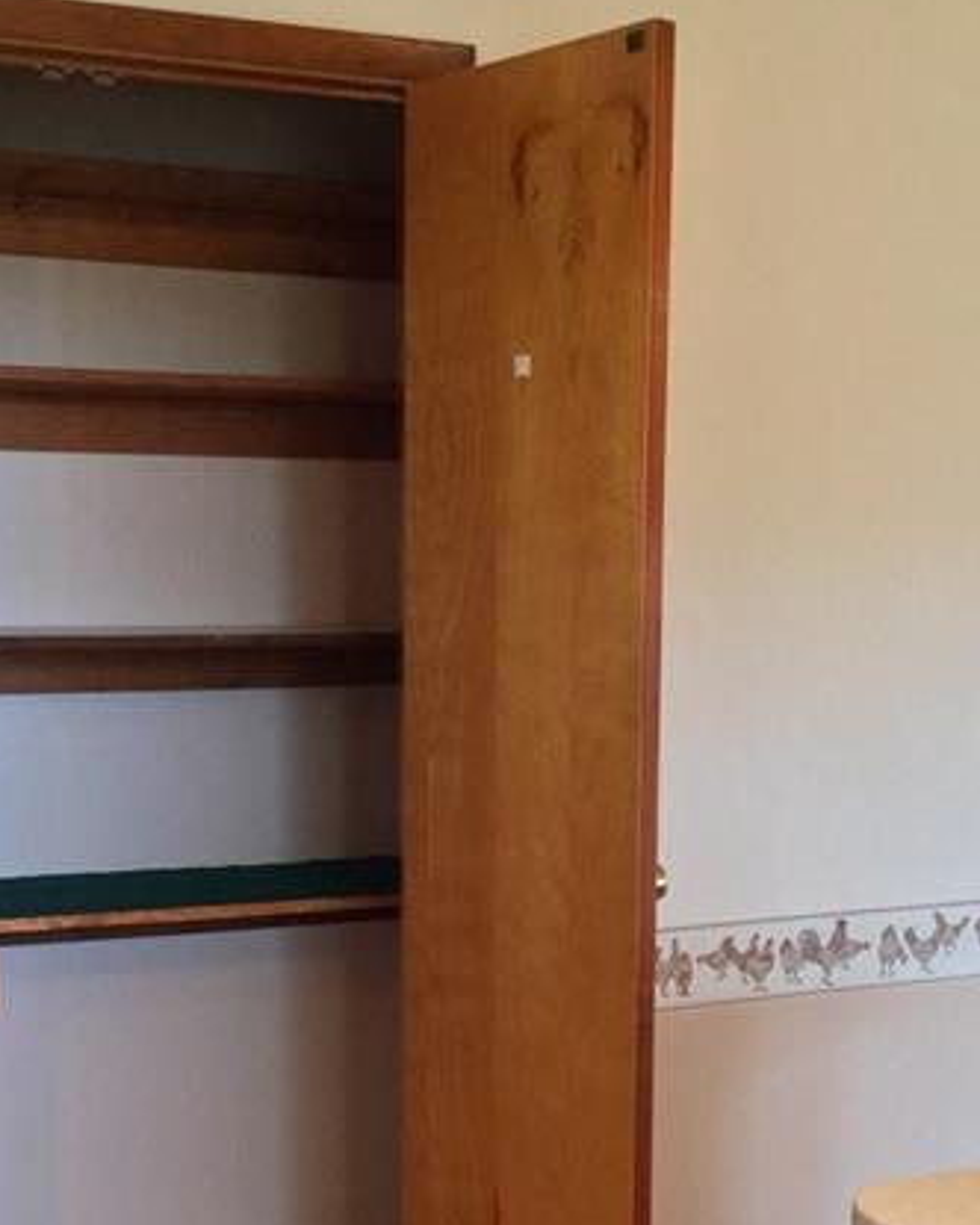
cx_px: 463
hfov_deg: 27.1
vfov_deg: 33.2
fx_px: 2030
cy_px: 856
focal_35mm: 56
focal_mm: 3.3
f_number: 2.4
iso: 200
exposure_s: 1/24
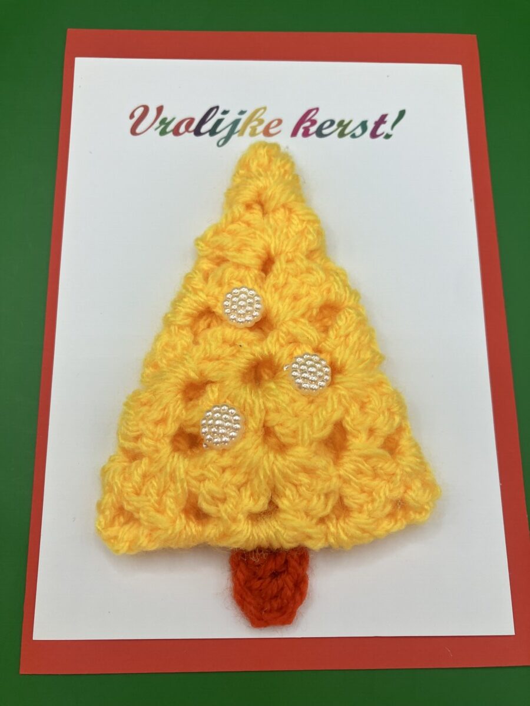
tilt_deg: -76.4
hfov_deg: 49.7
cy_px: 353
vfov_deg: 63.4
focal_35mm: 28
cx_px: 265
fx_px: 572
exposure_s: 1/121
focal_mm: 3.99
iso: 25
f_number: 1.8
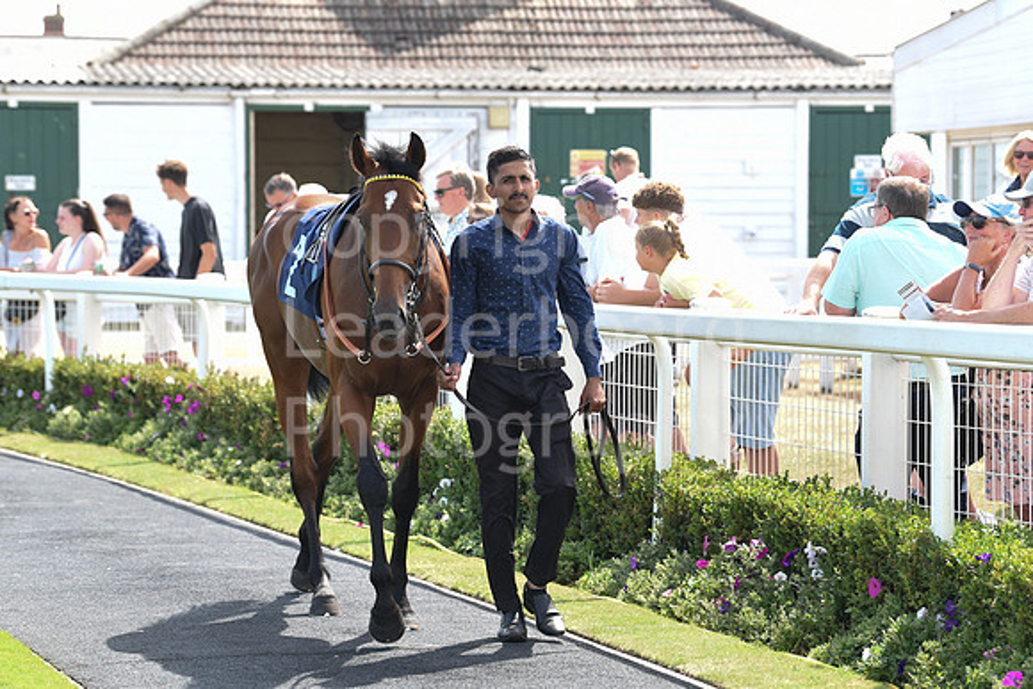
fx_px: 3874
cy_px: 344
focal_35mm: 135
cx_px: 516
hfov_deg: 15.2
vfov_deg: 10.2
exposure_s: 1/400
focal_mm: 135
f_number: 5.6
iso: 500
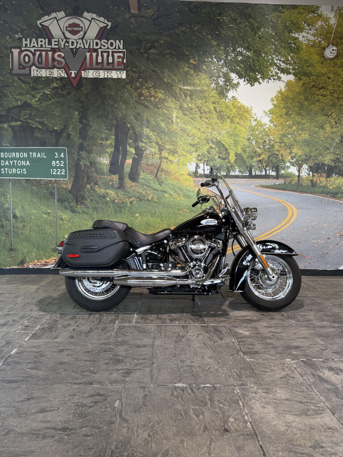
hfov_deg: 56.8
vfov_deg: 71.6
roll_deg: -1.2
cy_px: 228
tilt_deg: -3.8
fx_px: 317
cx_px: 172
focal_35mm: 24
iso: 100
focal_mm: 6.76
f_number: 1.78
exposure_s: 1/60
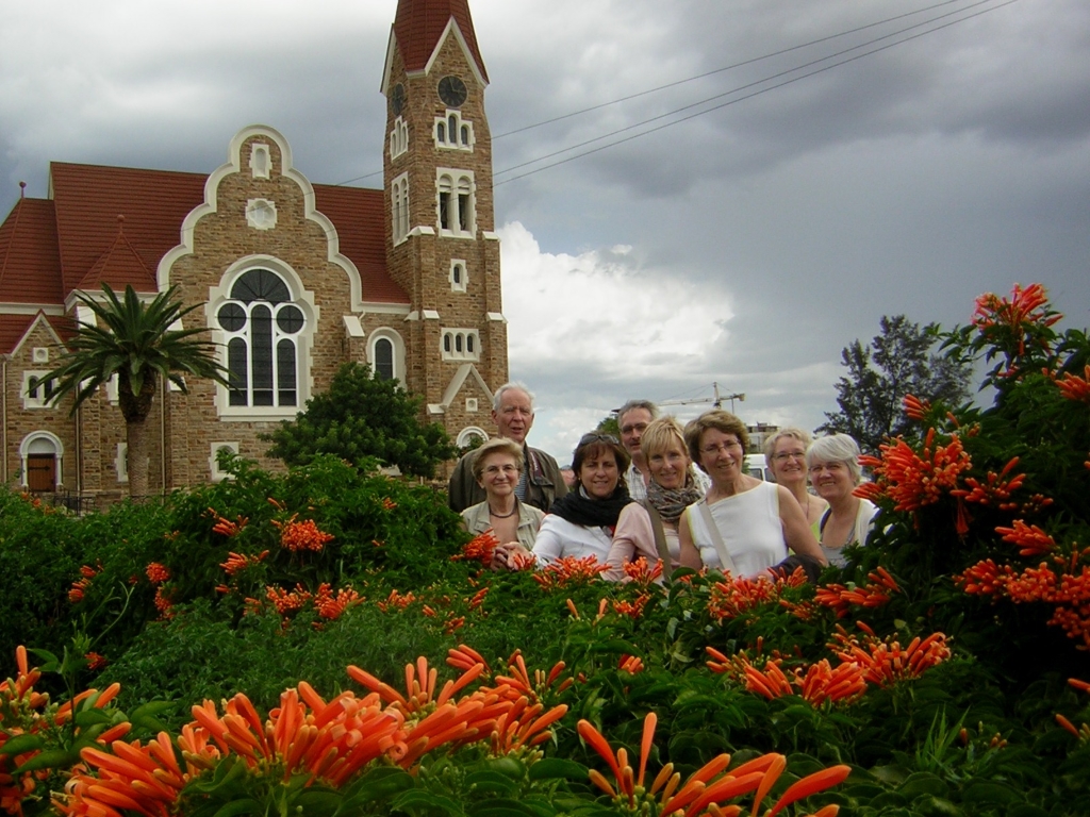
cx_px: 545
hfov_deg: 51.4
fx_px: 1134
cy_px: 408
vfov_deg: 39.7
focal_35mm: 36
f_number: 5.2
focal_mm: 4.7
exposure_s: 1/192
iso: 50
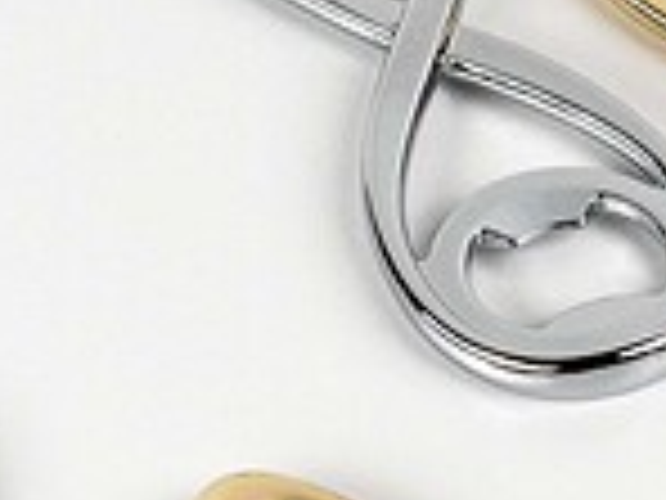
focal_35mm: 599
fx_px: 11525
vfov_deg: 2.5
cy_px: 414
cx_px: 1100
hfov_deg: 3.3
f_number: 5
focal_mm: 51
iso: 200
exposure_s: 1/640
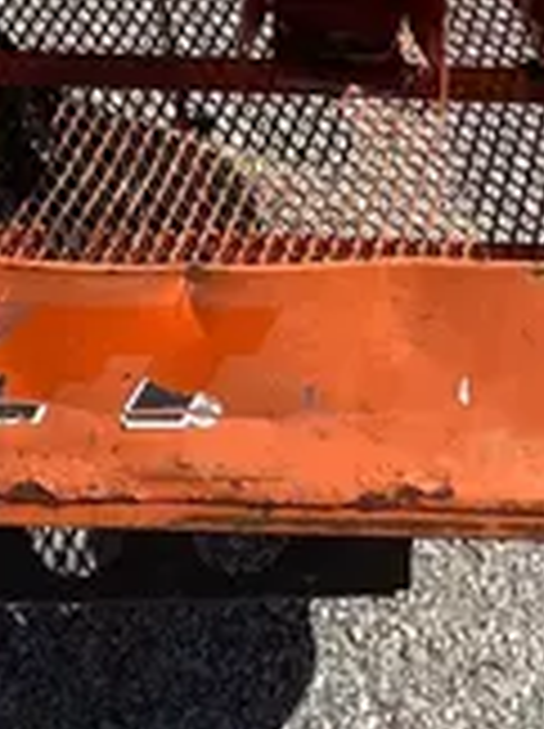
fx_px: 2479
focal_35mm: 118
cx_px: -153
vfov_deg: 13.8
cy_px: -785
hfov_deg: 12.2
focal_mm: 5.1
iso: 50
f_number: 1.6
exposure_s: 1/3521
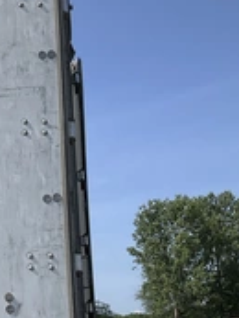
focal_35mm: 67
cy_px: 274
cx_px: -101
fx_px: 616
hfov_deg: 19.6
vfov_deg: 28.1
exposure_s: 1/2667
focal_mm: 3
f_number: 1.8
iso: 25
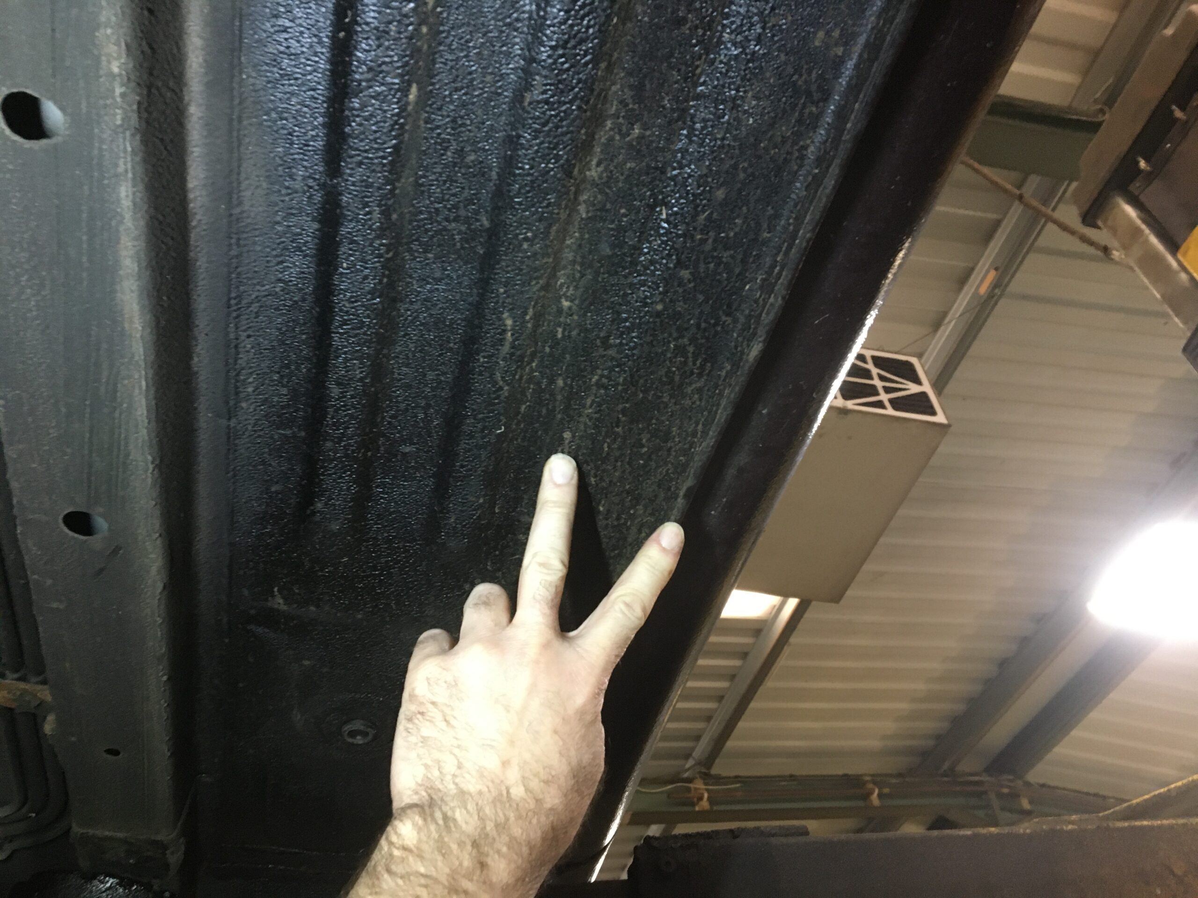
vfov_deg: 48.2
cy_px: 449
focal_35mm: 29
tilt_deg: +47.1
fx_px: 1004
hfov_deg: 61.7
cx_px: 599
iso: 200
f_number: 2.2
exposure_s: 1/20
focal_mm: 4.15
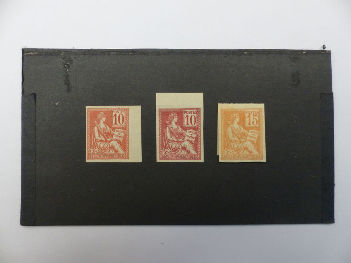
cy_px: 132
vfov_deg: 54.9
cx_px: 176
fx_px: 253
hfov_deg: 69.4
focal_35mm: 25
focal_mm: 4.5
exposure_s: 1/60
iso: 320
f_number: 2.8
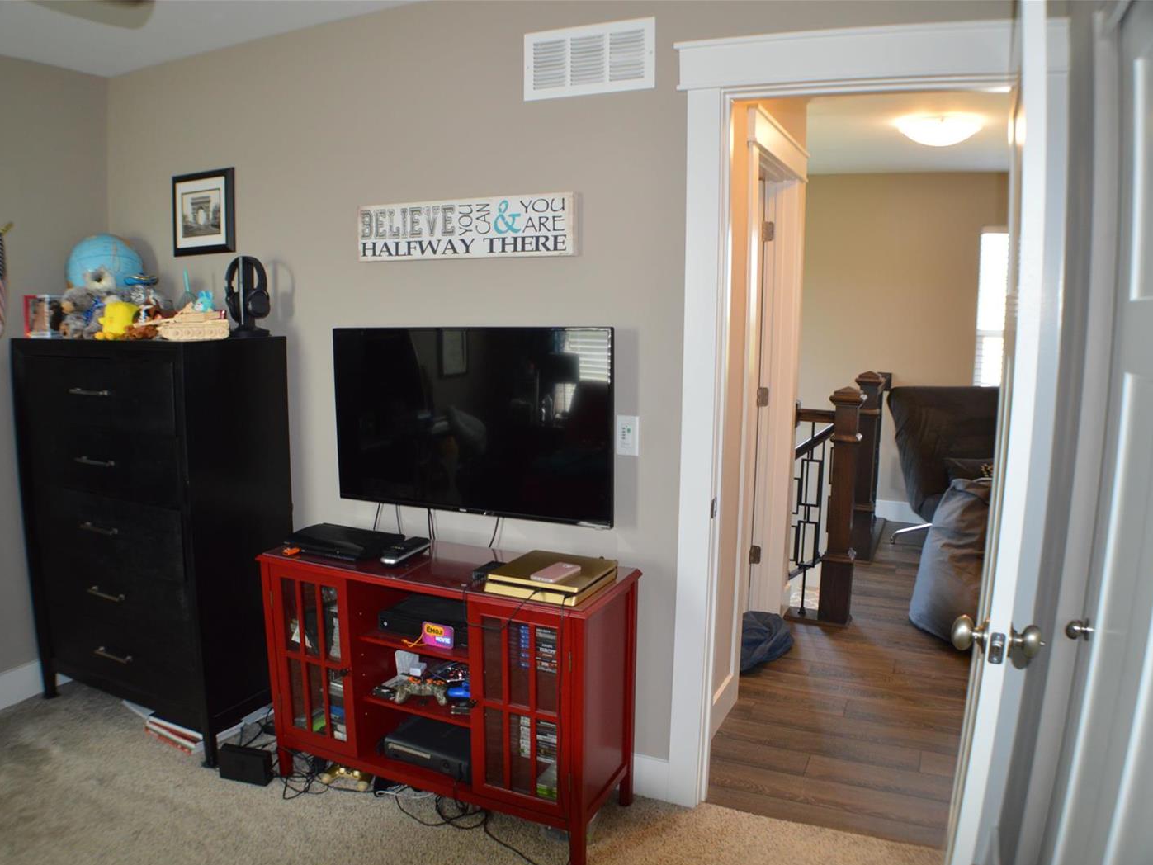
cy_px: 438
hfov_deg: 55.3
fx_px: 1099
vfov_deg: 43.0
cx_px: 539
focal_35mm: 33
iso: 450
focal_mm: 20
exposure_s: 1/60
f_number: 3.8
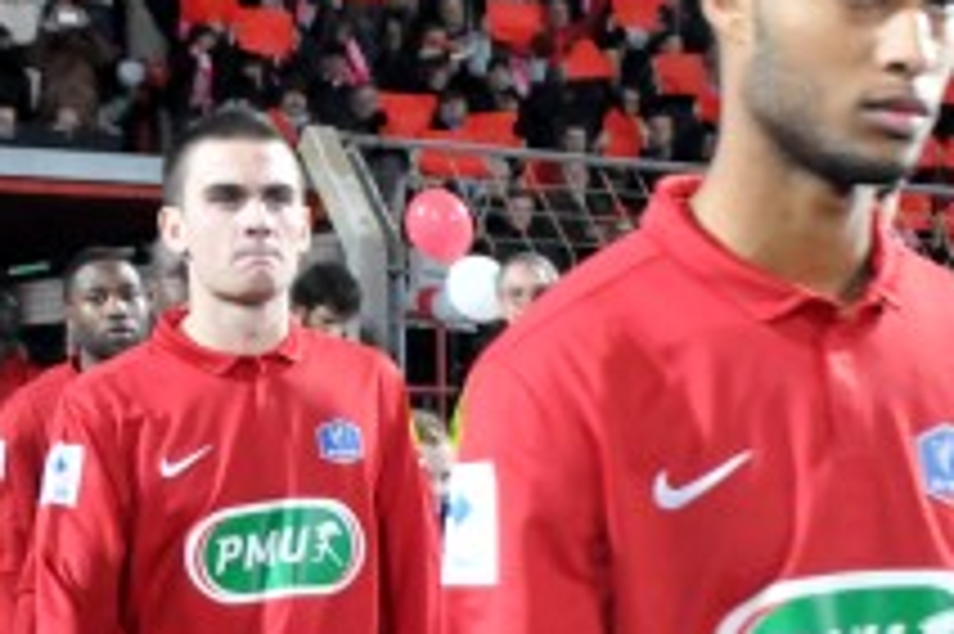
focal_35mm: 89
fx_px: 2357
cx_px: 945
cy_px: 843
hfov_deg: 22.1
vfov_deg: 14.6
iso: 3200
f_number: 5.6
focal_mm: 18
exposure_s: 1/125
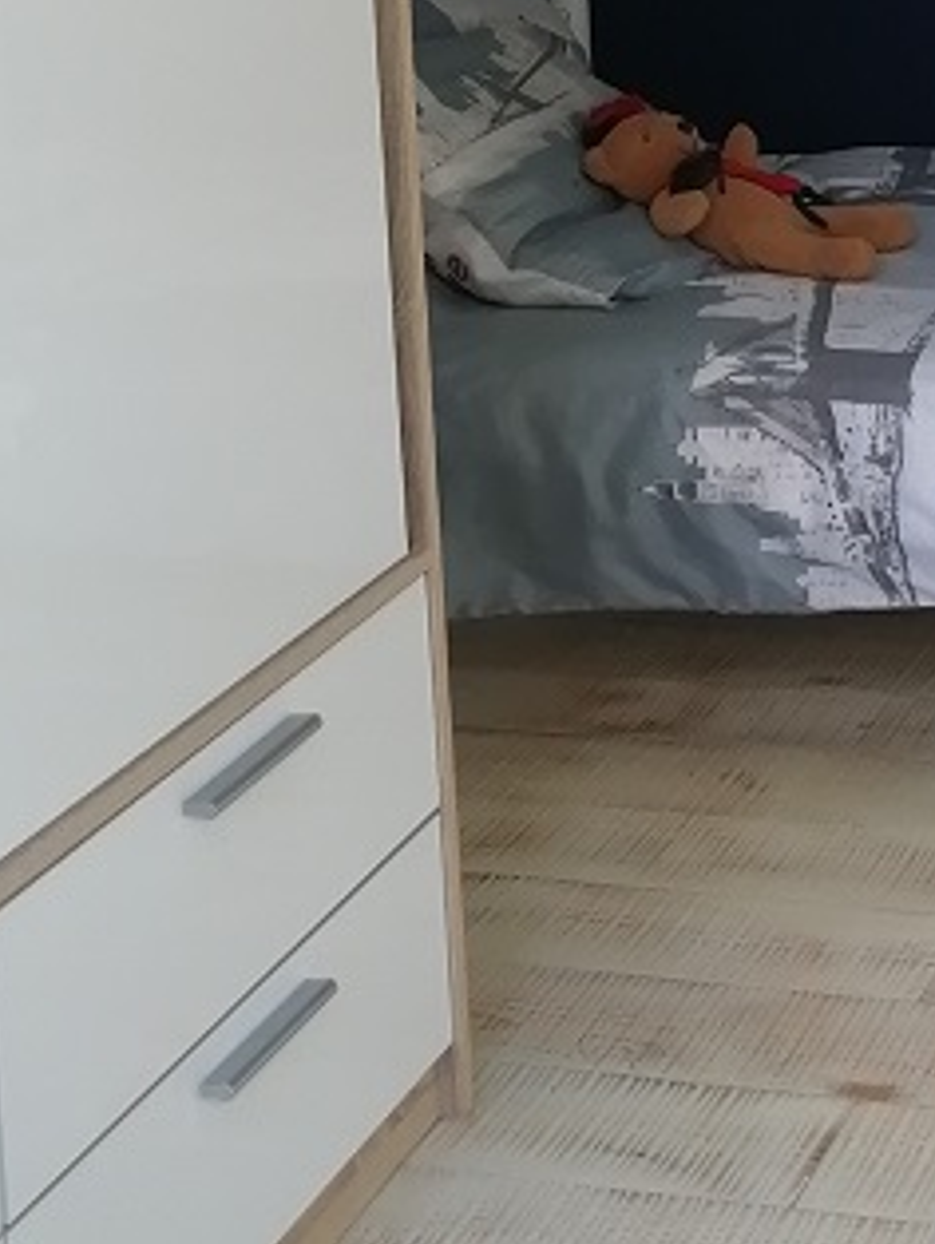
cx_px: 1105
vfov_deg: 22.0
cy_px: -143
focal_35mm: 84
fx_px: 3021
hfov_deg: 16.9
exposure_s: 1/162
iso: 50
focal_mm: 3.62
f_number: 1.8
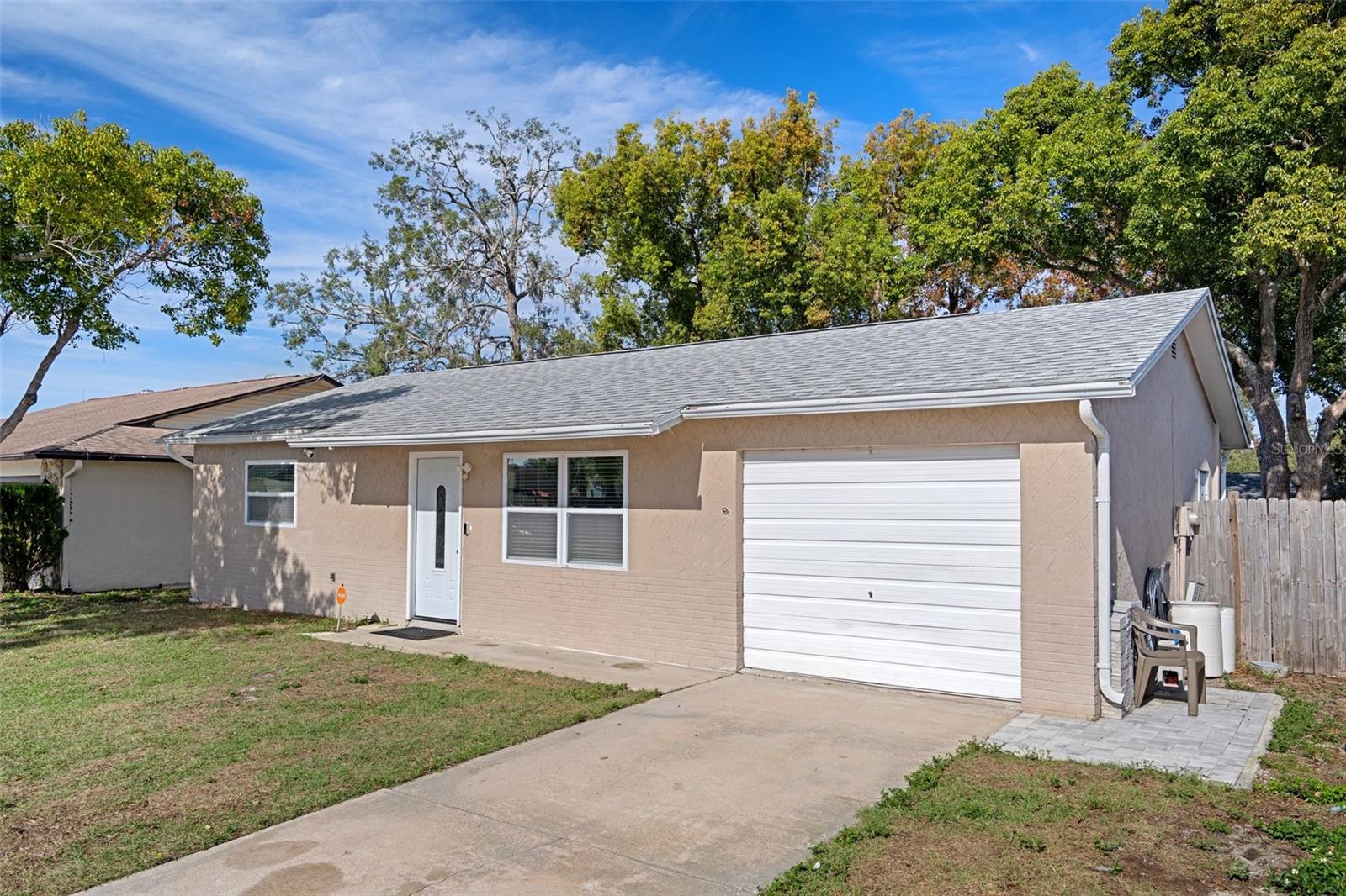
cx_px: 673
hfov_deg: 71.5
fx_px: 934
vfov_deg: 51.3
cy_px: 448
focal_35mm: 25
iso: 320
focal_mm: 25
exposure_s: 1/320
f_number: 8
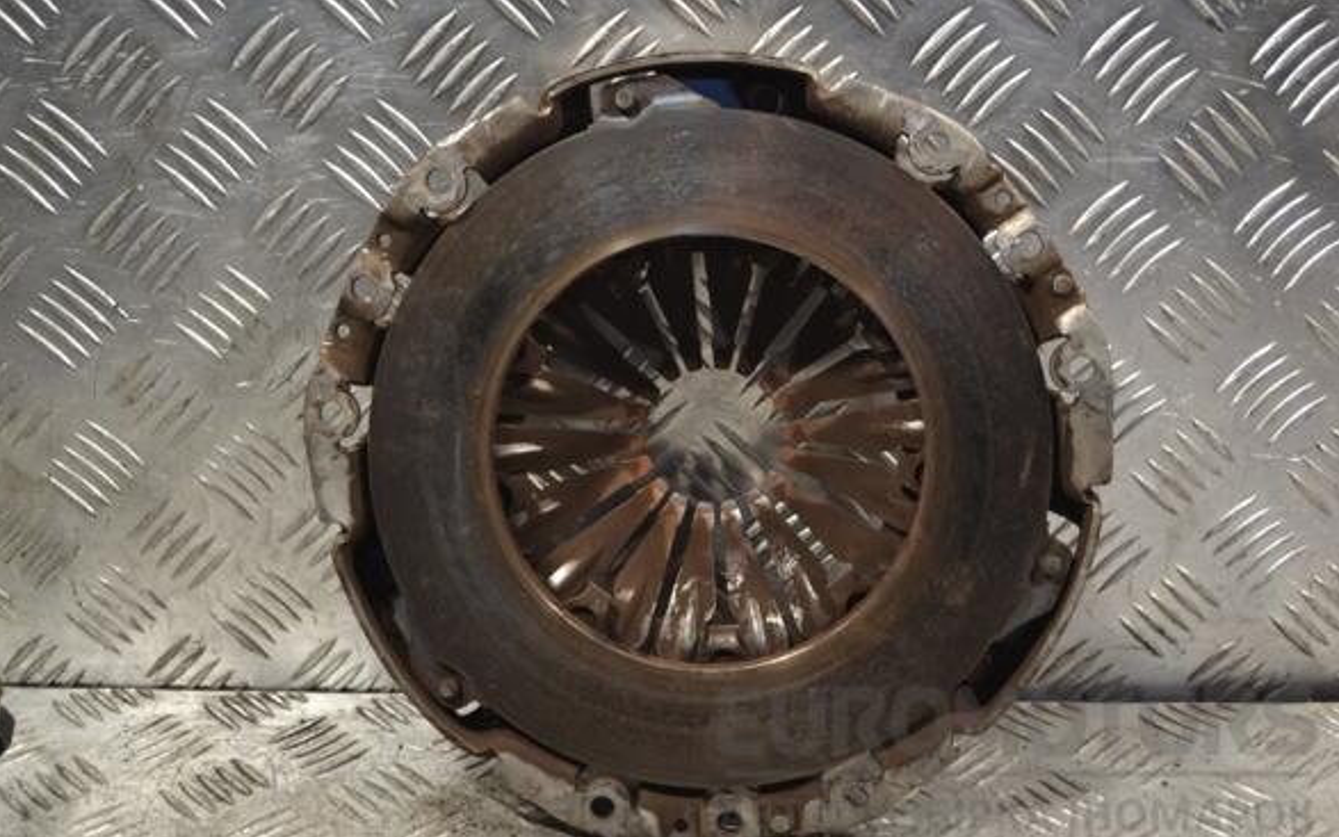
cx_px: 675
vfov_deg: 25.8
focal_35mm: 50
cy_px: 417
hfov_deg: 40.3
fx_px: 1825
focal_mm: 32
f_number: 4.8
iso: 400
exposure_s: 1/60
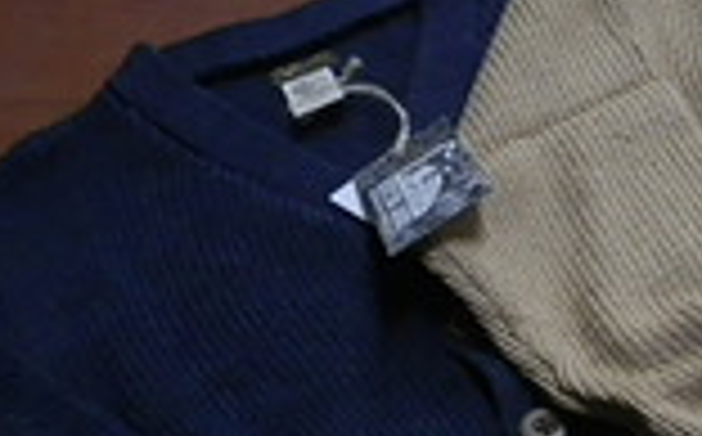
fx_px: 1547
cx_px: 729
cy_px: 429
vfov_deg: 15.8
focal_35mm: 81
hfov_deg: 24.2
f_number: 3.8
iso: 640
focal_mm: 6.1
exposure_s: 1/50
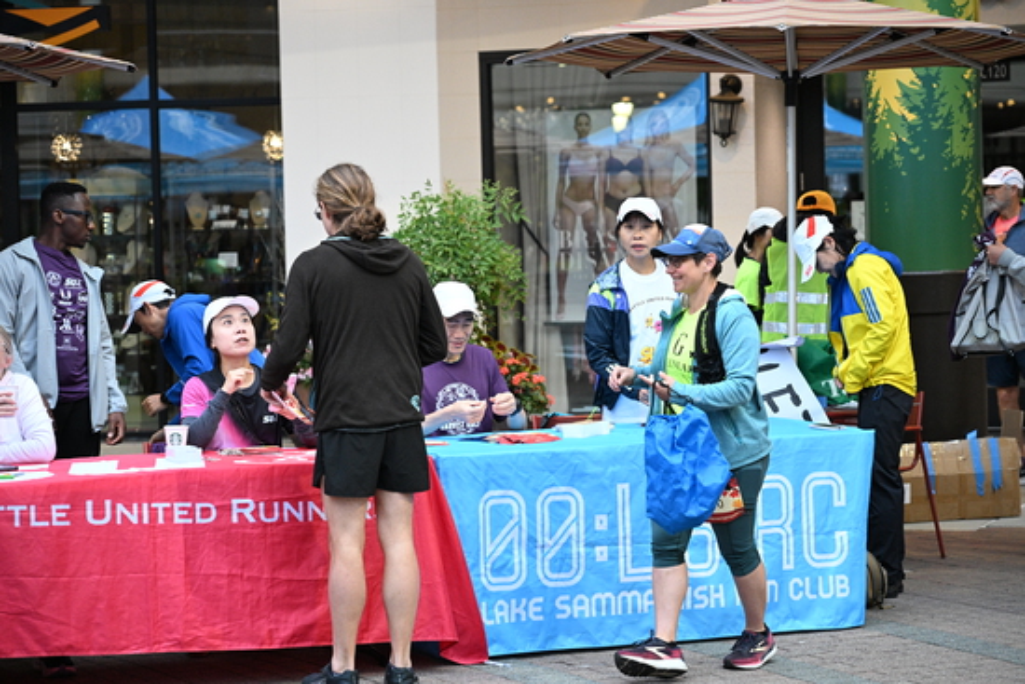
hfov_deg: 23.6
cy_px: 342
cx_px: 512
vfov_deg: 15.9
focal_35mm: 86
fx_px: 2449
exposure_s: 1/200
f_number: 4
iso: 3200
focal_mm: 86
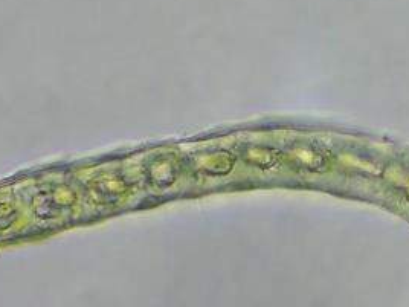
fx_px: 1382
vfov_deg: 12.7
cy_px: 124
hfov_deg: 16.7
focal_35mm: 117
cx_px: 320
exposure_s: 1/60
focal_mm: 8.99
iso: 200
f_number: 3.2
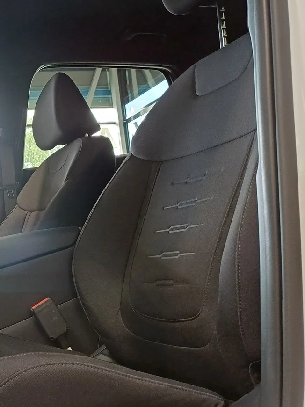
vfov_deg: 41.2
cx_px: -14
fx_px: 541
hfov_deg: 29.1
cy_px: 205
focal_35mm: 46
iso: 320
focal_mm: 4.65
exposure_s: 1/50
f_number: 1.8
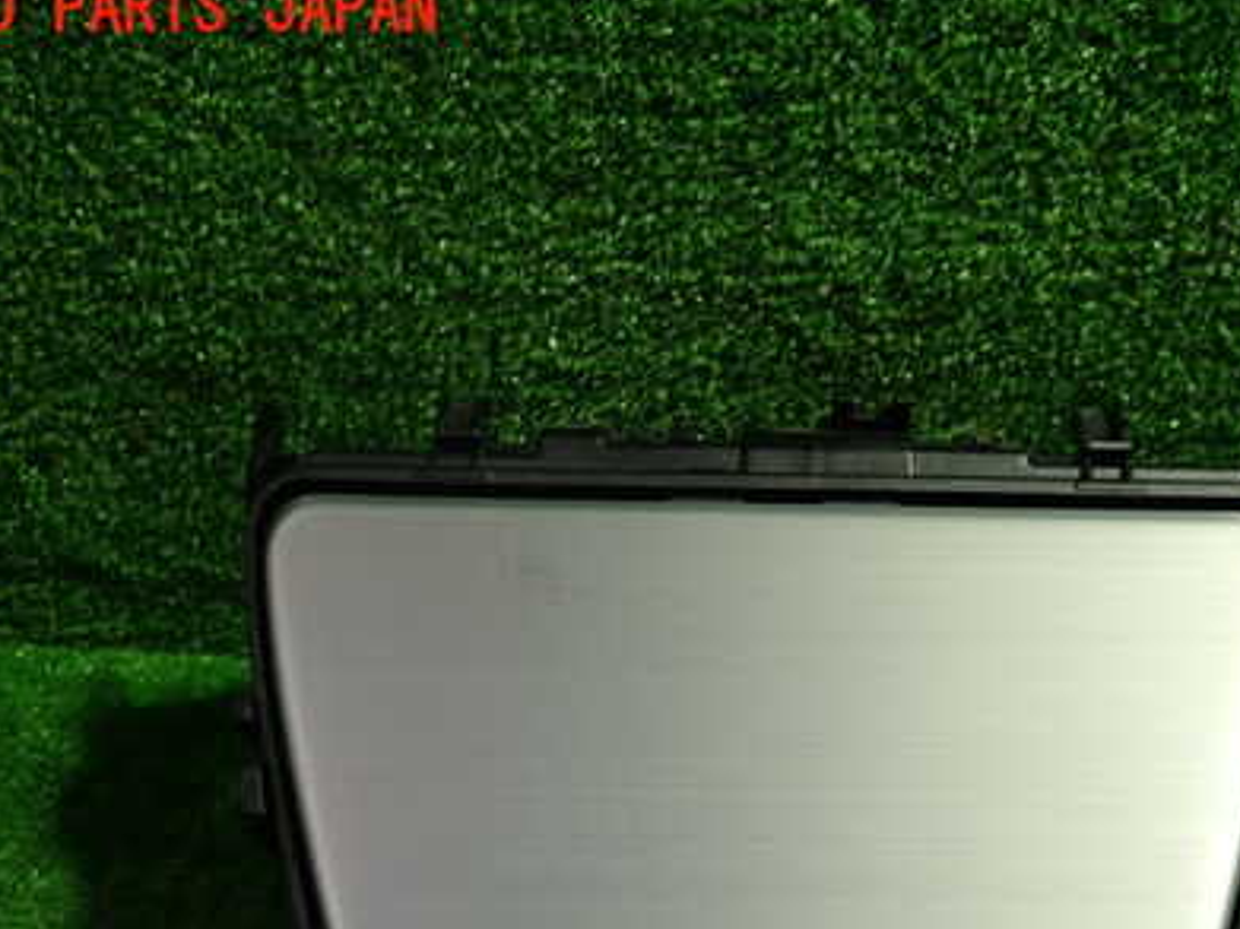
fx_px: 1647
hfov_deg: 40.8
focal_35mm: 46
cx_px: 812
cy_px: 685
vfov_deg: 31.0
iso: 200
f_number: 2.3
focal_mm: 5.4
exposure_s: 1/50
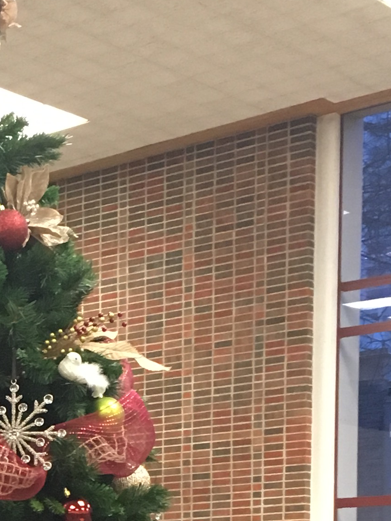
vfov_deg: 17.8
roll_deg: +1.6
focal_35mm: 103
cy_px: 691
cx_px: -79
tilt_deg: -3.8
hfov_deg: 13.9
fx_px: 1552
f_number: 2.2
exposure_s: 1/24
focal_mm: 4.15
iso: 200
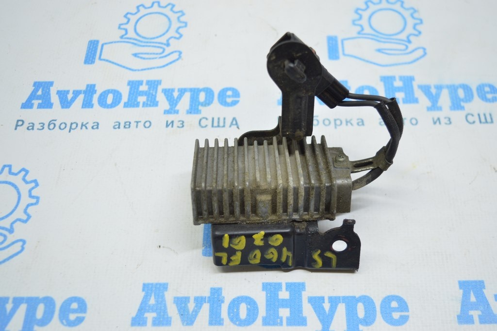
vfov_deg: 33.0
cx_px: 248
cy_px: 166
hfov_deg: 48.0
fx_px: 559
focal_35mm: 40
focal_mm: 27
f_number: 4
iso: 400
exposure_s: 1/50
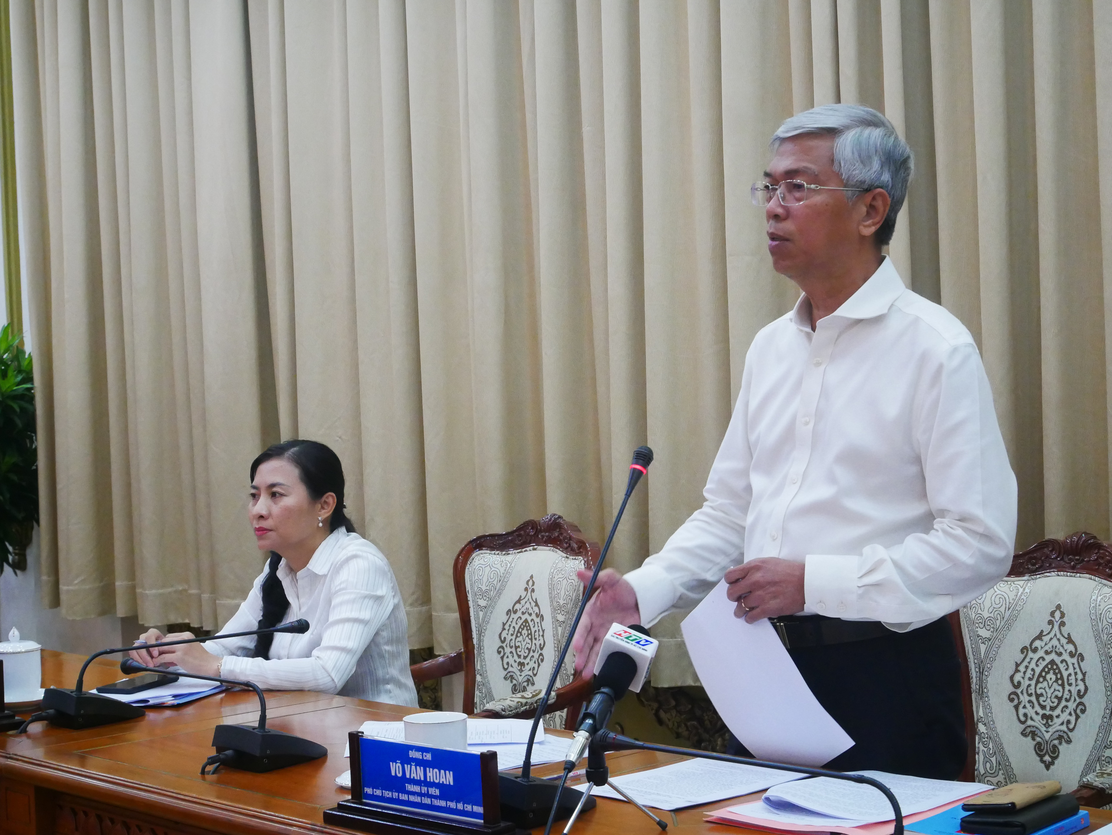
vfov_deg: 25.2
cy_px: 418
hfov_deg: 33.2
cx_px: 556
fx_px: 1864
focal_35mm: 58
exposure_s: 1/60
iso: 2500
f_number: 5.5
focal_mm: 29
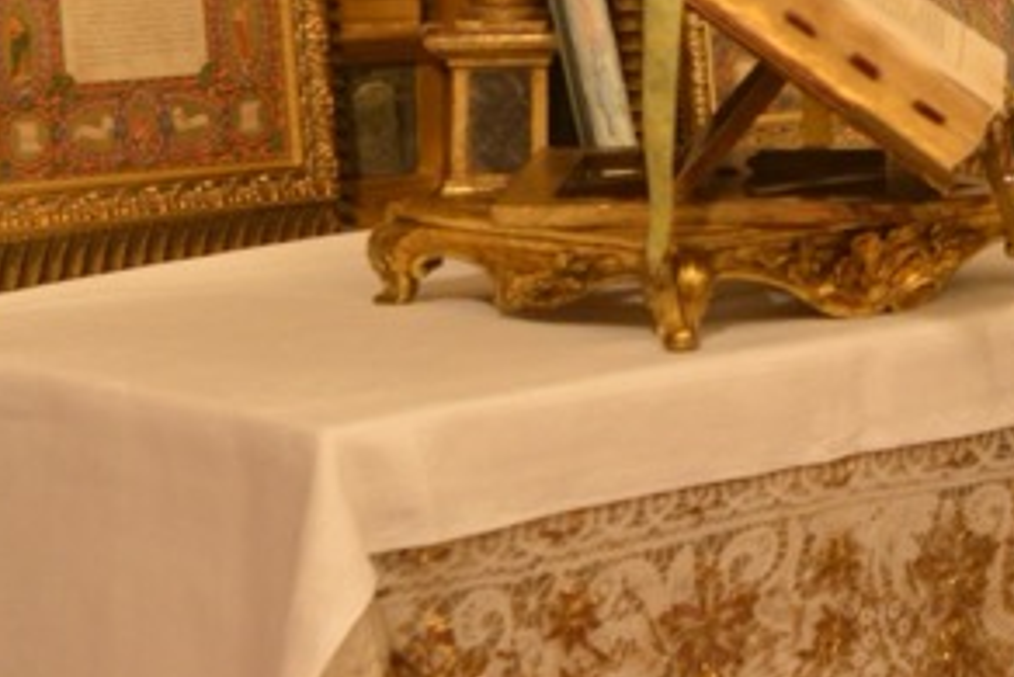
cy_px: -69
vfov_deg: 11.3
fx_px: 3382
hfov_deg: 16.5
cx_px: 1136
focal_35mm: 120
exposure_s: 1/100
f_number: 5
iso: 1600
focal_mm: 35
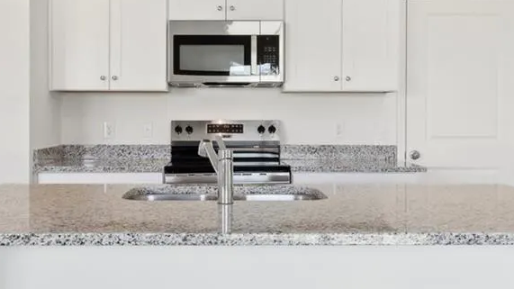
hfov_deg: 46.3
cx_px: 222
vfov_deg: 27.0
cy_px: 109
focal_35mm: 44
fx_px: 600
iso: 160
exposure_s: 1/13
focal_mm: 15
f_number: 8
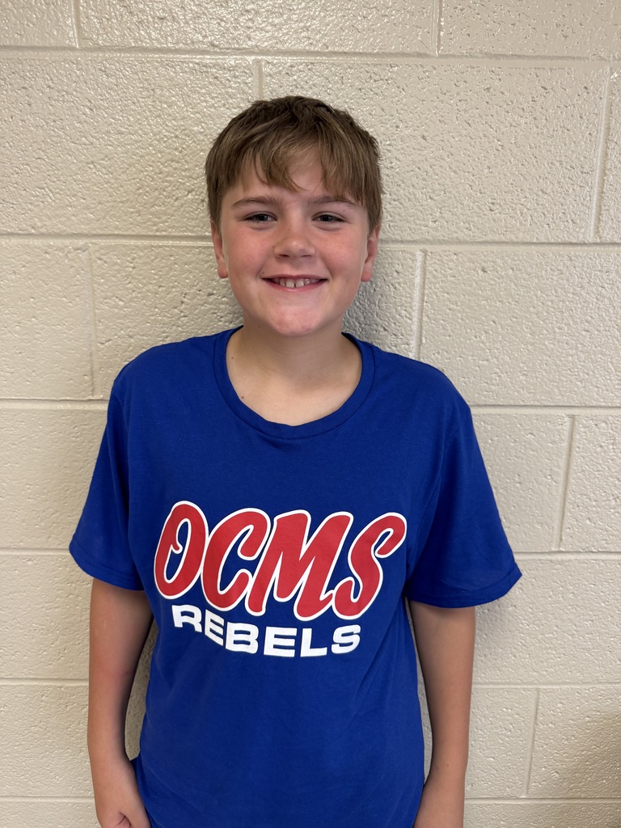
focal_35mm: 24
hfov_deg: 56.8
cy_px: 414
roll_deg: -1.1
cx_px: 310
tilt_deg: -13.9
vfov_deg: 71.6
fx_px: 574
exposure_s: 1/62
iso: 200
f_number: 1.78
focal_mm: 6.76
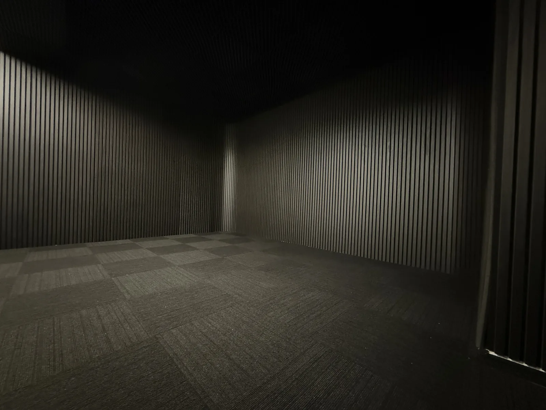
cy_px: 205
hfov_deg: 102.1
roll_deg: -1.4
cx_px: 273
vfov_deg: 85.7
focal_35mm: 14
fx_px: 221
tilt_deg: +0.4
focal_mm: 2.22
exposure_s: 1/25
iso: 2000
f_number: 2.2
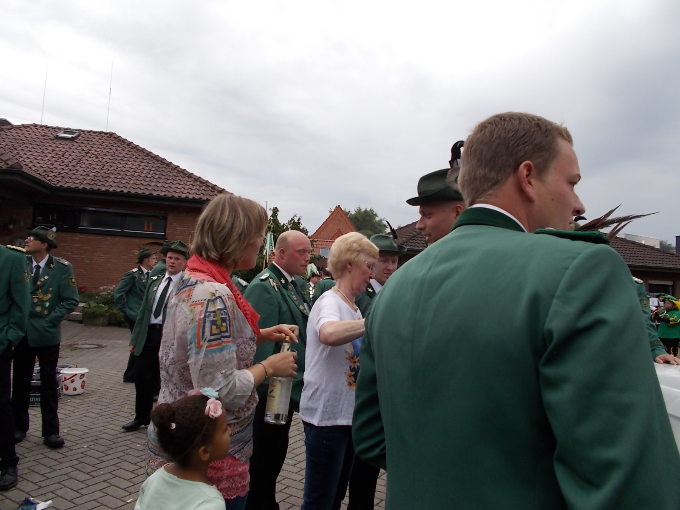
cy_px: 255
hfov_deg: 67.3
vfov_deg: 53.1
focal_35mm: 26
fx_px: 511
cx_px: 340
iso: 80
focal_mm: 4.6
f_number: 3.2
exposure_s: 1/100
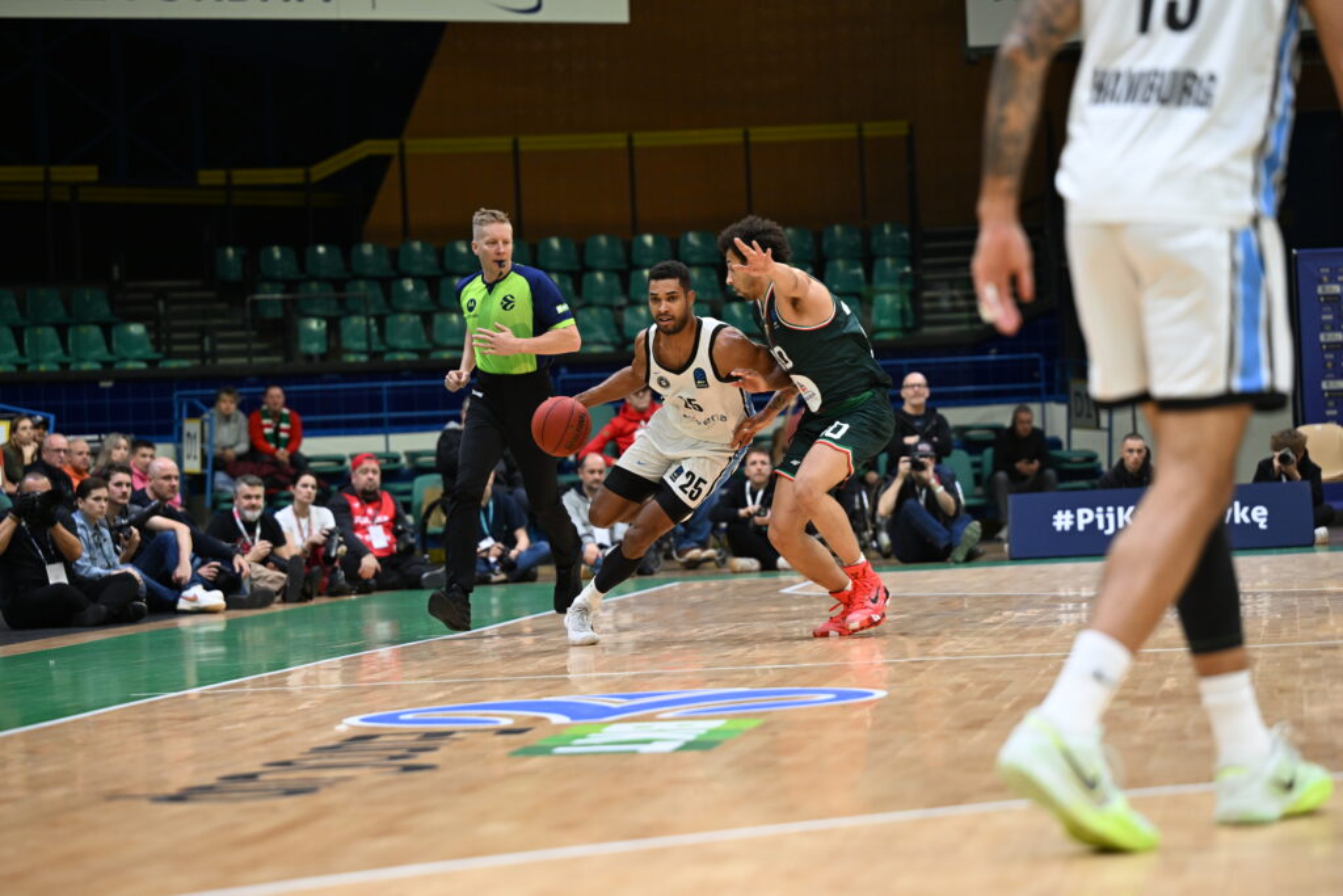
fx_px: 4850
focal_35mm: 130
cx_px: 672
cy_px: 448
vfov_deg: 10.6
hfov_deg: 15.8
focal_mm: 130
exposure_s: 1/800
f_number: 3.5
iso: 1250
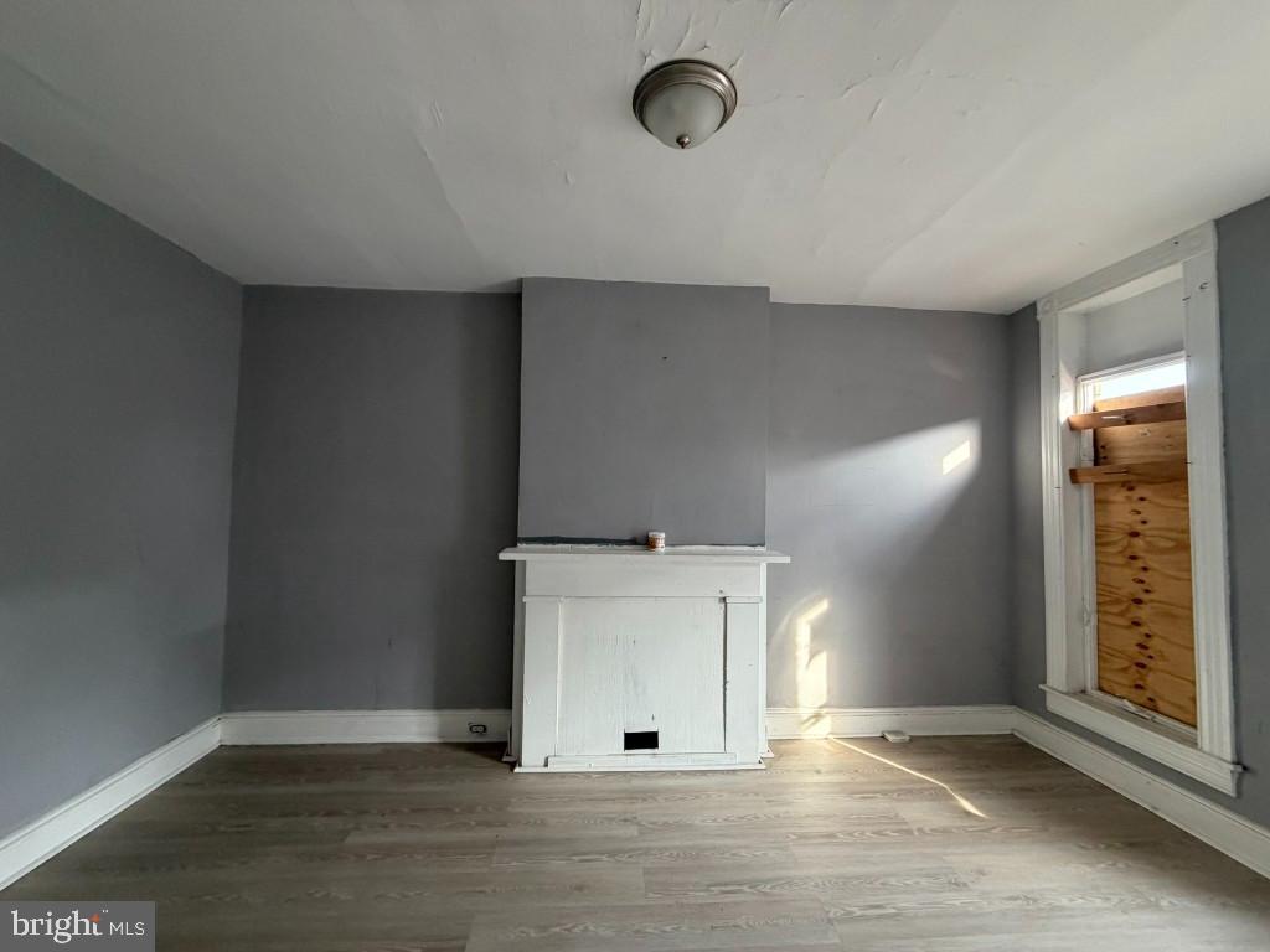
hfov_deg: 102.1
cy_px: 476
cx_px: 635
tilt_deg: +3.3
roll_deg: -1.1
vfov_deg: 85.7
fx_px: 514
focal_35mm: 14
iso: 320
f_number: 2.2
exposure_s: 1/105
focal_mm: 2.22
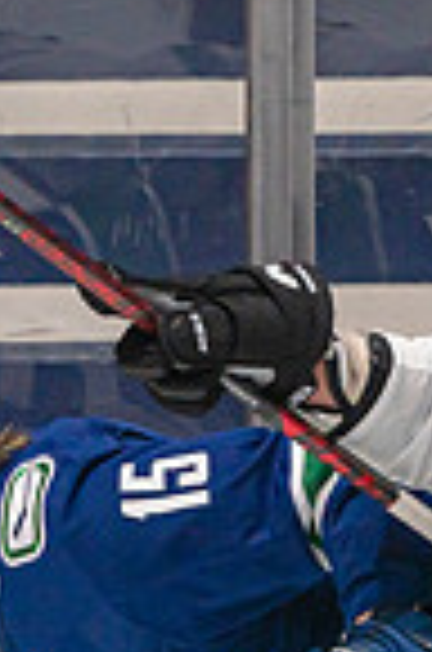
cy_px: 976
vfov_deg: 0.7
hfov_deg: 0.5
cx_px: 347
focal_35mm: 2802
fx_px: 50675
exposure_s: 1/3200
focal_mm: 600
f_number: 4
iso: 4000
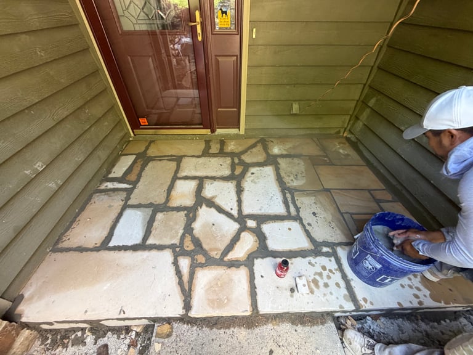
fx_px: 191
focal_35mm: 14
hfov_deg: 102.1
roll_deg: -0.3
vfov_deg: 85.7
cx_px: 236
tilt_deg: -41.7
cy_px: 178
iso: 200
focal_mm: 2.22
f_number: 2.2
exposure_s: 1/121
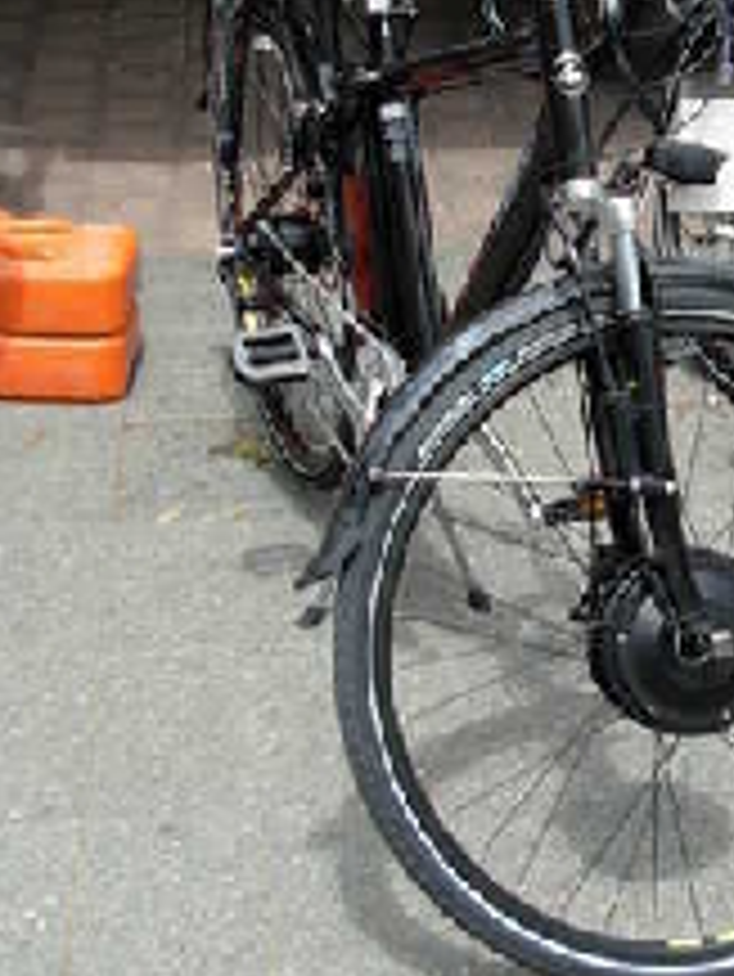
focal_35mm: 84
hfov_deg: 17.2
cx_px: 752
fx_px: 2373
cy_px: 67
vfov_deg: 22.6
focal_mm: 6.3
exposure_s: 1/745
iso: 79
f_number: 2.9
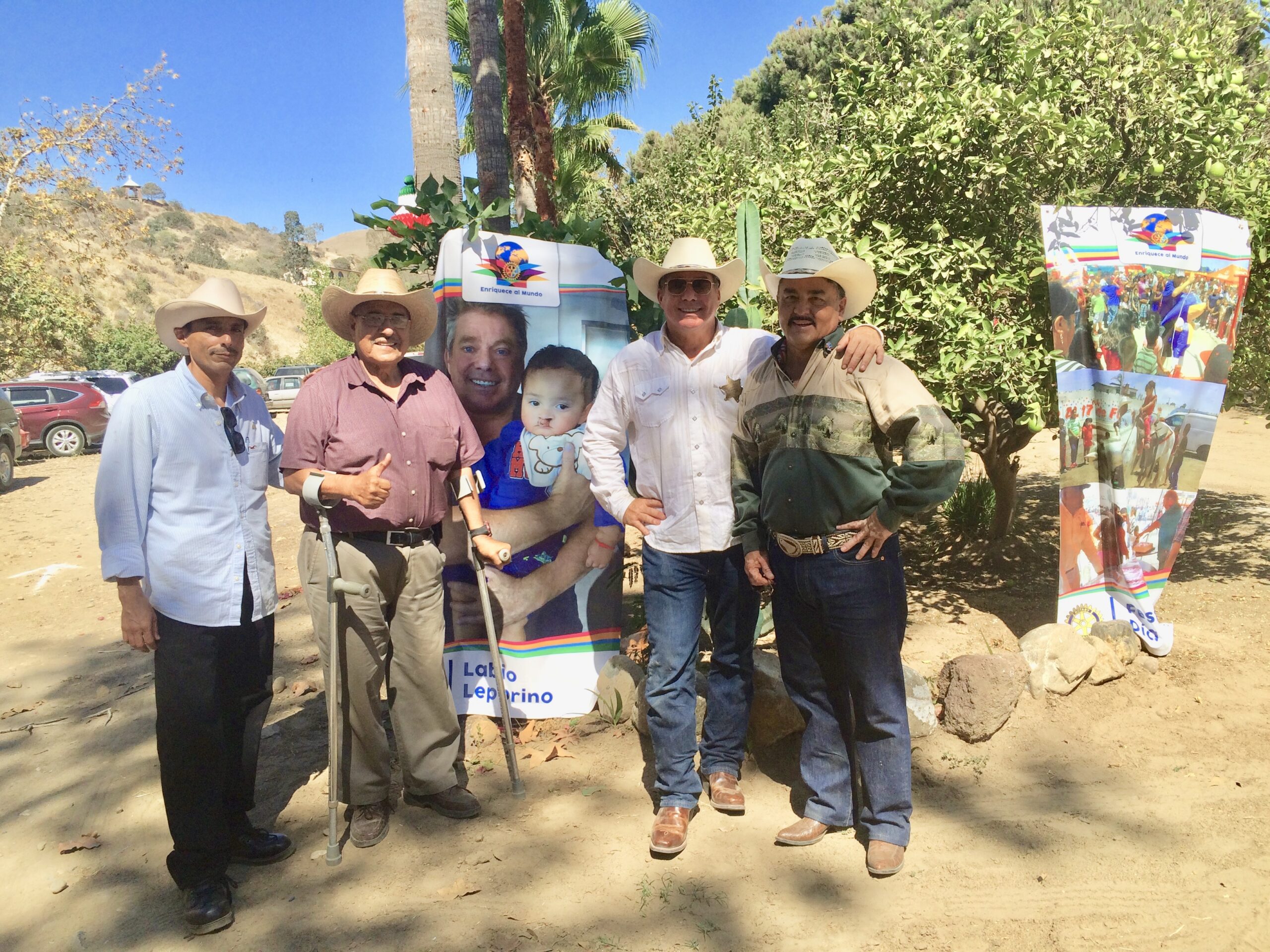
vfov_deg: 48.2
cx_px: 635
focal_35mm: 29
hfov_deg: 61.7
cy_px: 476
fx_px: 1064
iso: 32
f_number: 2.2
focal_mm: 4.15
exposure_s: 1/1580
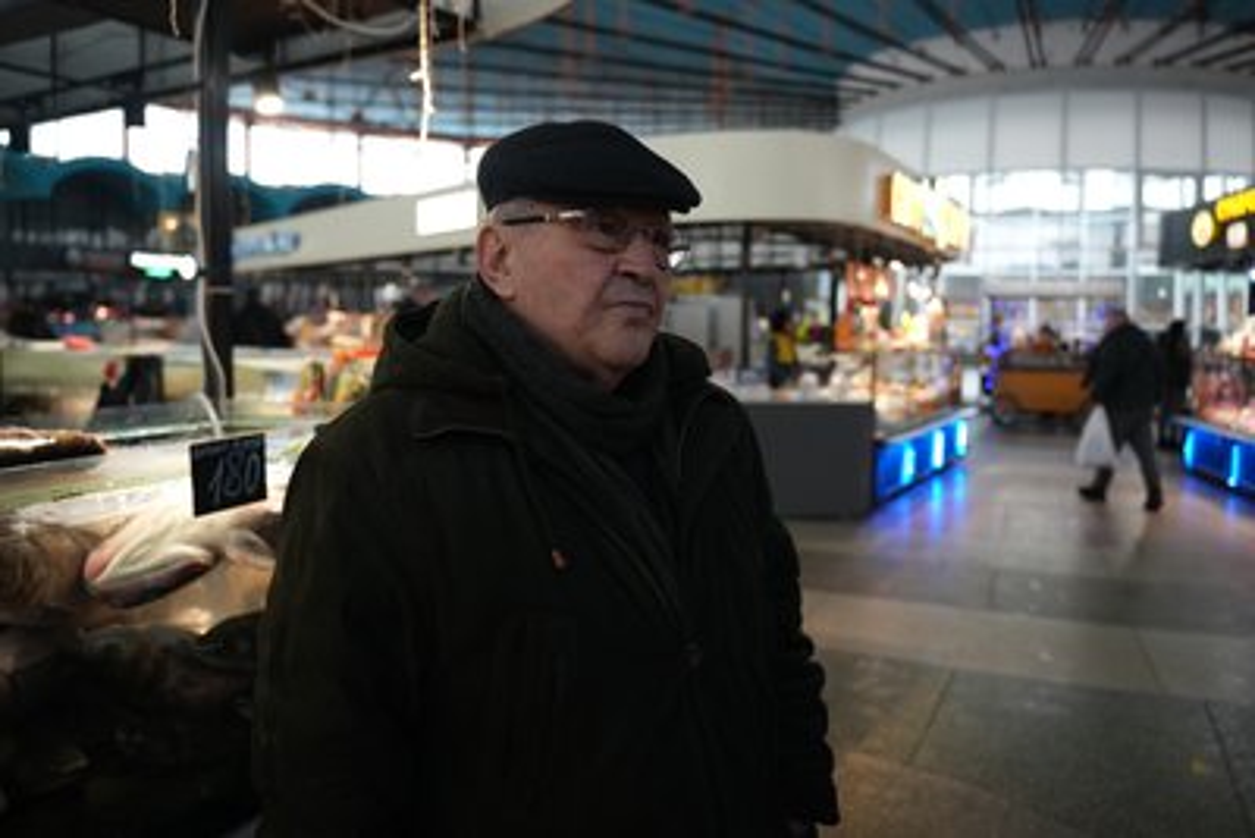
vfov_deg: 46.4
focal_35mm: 28
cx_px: 628
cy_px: 419
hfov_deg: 65.5
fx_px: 976
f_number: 2.8
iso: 2500
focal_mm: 28
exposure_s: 1/200
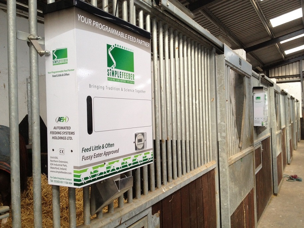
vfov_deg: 40.7
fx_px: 307
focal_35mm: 35
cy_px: 114
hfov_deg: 52.6
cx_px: 152
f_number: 2.4
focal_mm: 4.28
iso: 80
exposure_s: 1/120
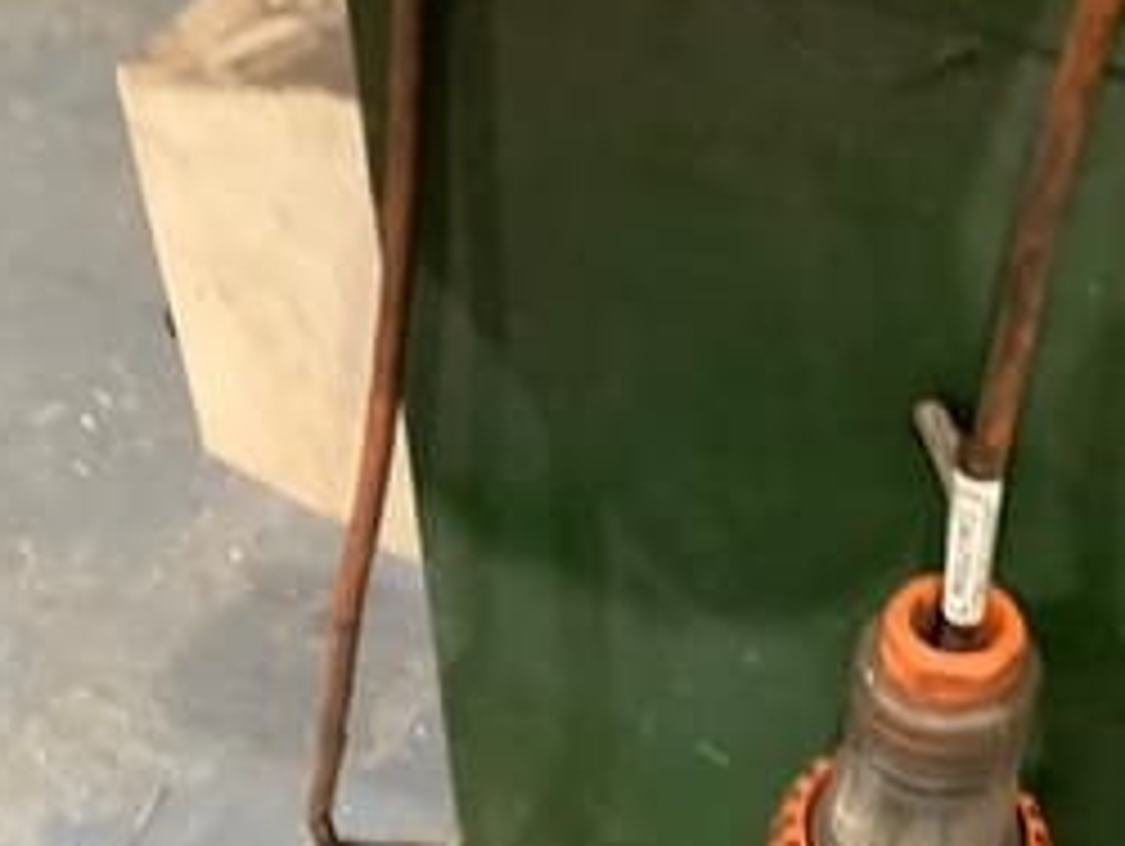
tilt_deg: -51.1
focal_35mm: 62
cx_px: 810
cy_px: 785
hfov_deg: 30.8
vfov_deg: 23.0
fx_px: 2017
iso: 320
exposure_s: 1/33
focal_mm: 3.3
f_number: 2.4
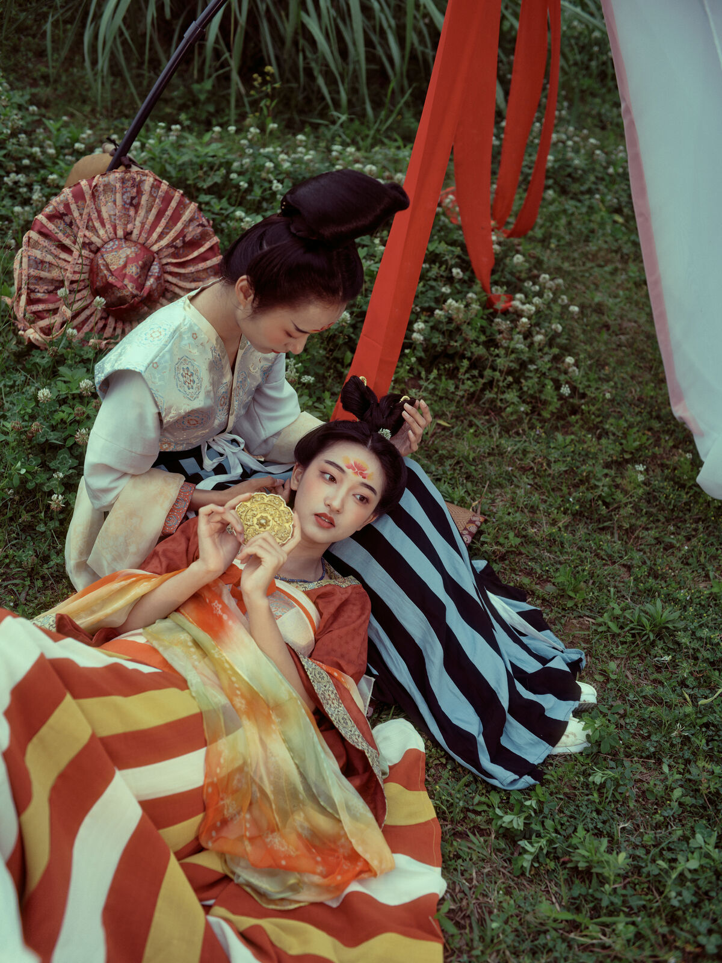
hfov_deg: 36.0
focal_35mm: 40
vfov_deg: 46.8
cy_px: 482
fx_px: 1112
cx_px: 361
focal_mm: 50
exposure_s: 1/400
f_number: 3.5
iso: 400
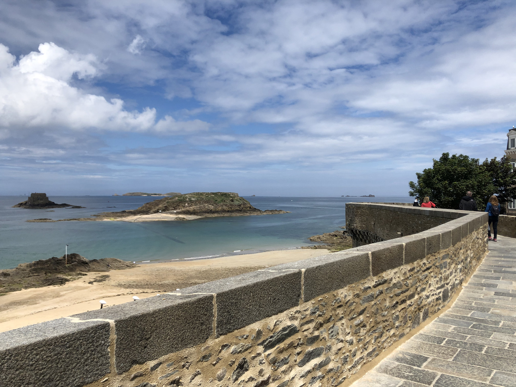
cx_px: 258
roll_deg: +0.6
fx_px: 417
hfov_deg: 63.4
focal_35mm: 28
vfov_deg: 49.7
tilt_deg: +0.1
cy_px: 194
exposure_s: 1/4049
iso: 25
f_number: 1.8
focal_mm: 4
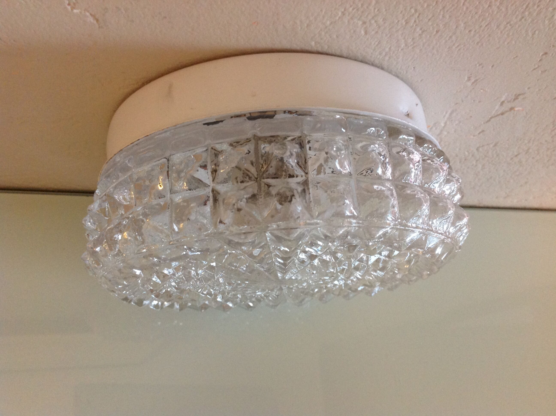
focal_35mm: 35
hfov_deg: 52.7
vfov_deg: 40.6
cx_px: 278
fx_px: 561
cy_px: 208
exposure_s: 1/15
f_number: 2.4
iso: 200
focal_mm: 4.28
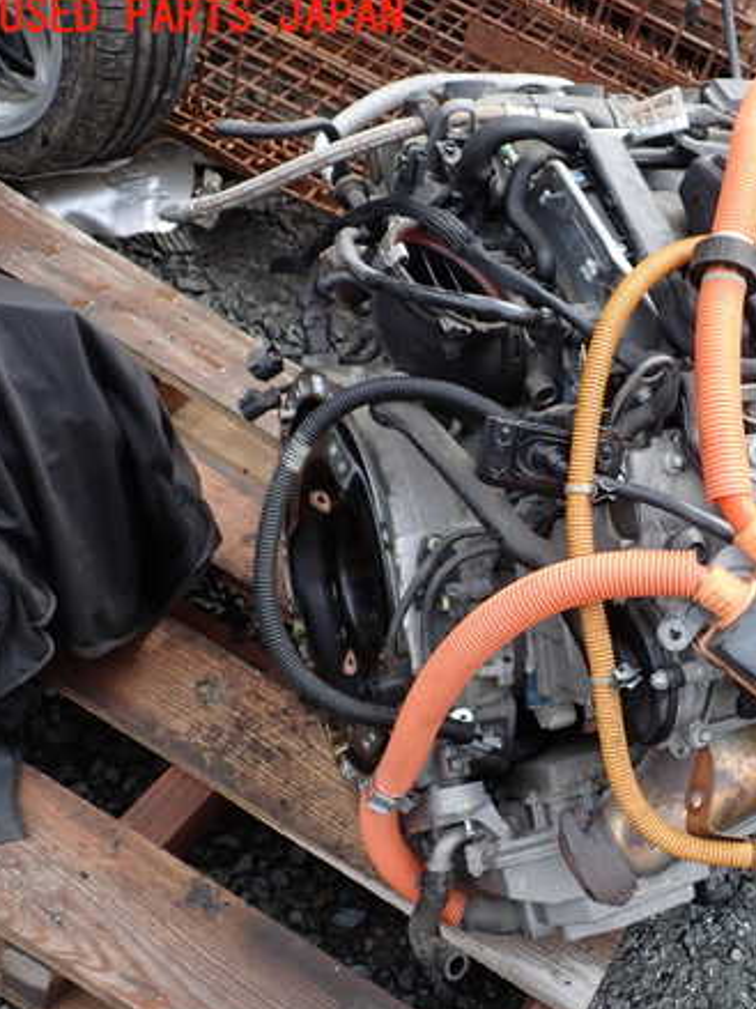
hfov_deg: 33.3
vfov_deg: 45.8
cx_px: 676
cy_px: 506
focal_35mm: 41
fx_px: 1194
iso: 100
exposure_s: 1/250
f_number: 3.2
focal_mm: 5.4
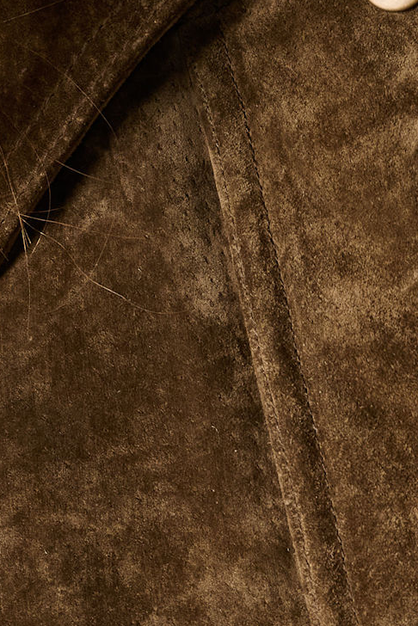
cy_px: 1165
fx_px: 8038
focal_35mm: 462
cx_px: 694
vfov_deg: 4.4
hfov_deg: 3.0
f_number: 9
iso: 320
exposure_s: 1/160
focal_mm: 80
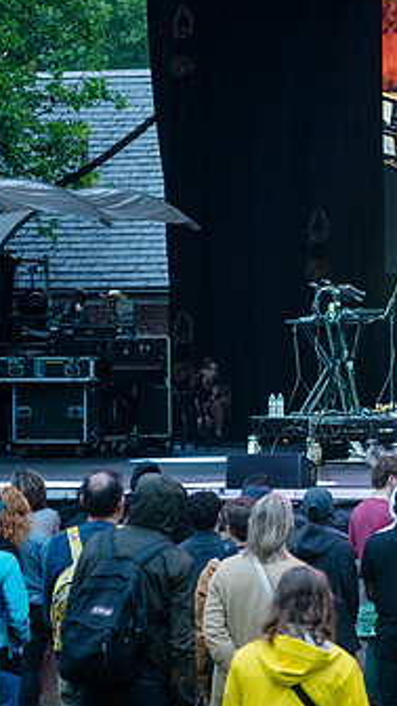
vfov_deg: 11.2
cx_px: 588
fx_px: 3612
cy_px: 344
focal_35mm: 193
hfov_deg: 6.2
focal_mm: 105
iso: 3200
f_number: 4.5
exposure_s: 1/200
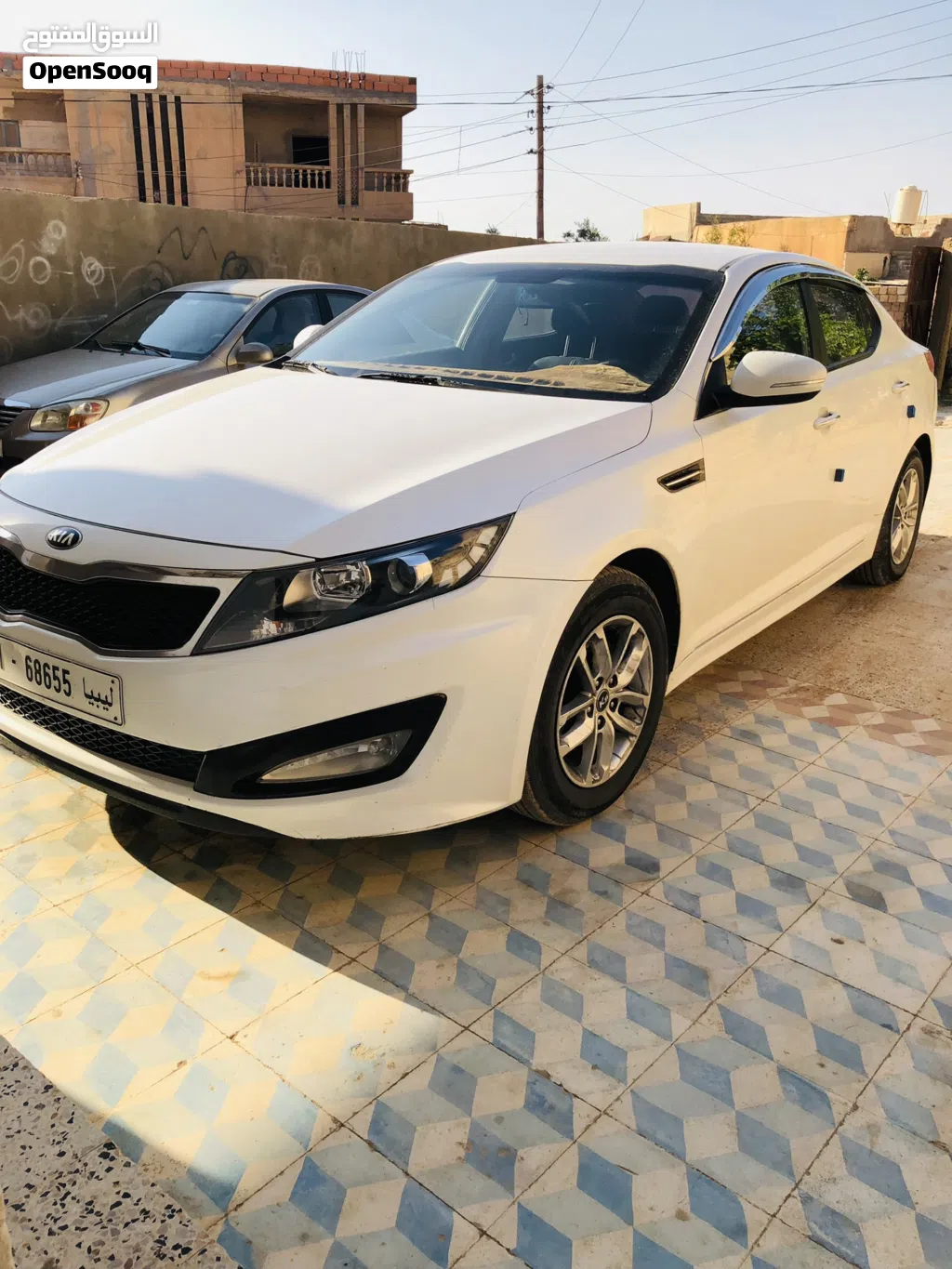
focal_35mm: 28
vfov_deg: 63.4
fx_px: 1027
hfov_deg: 49.8
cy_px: 634
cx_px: 476
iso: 20
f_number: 1.8
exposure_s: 1/1230
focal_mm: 4
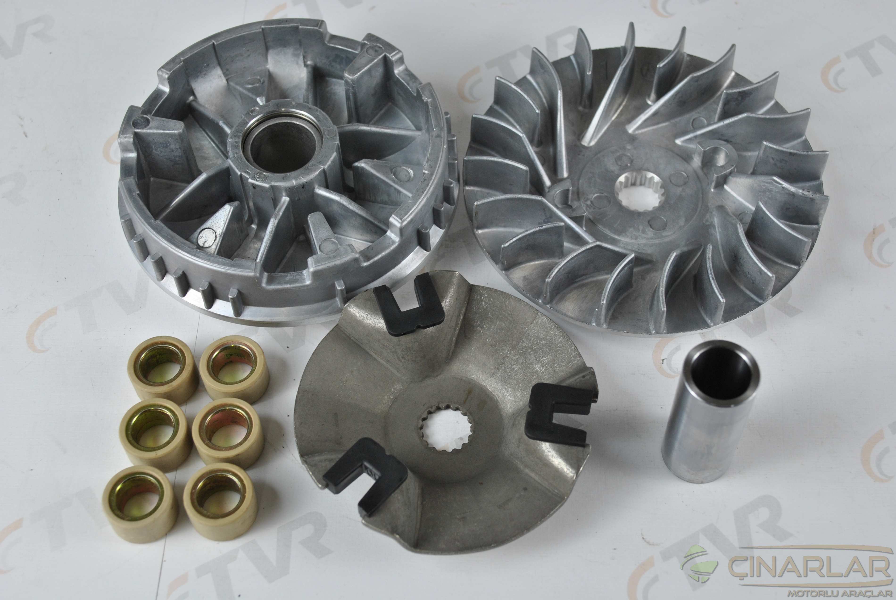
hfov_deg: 37.8
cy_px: 300
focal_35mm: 52
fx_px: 1308
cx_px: 448
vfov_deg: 25.8
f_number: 6.3
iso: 200
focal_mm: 35
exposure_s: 1/25
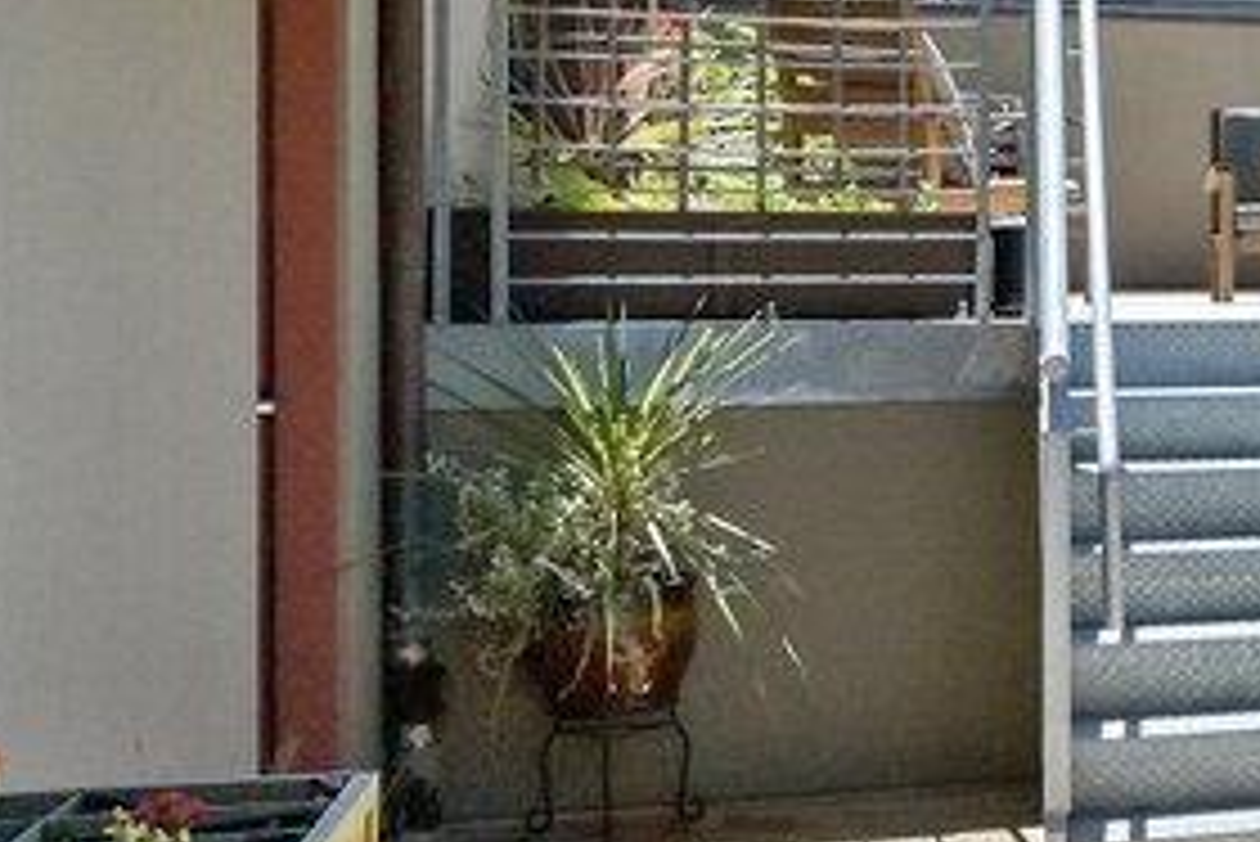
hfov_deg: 17.8
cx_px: 2529
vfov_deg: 17.2
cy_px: 279
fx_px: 2771
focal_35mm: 79
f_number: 7.1
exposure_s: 1/3200
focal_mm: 18.5
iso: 400
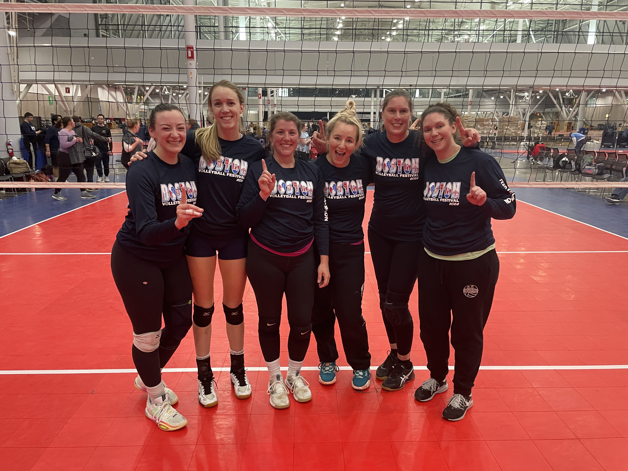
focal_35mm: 26
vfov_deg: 53.1
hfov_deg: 67.3
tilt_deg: -13.5
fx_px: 472
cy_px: 236
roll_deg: +0.1
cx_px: 314
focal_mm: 4.2
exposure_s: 1/60
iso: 400
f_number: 1.6
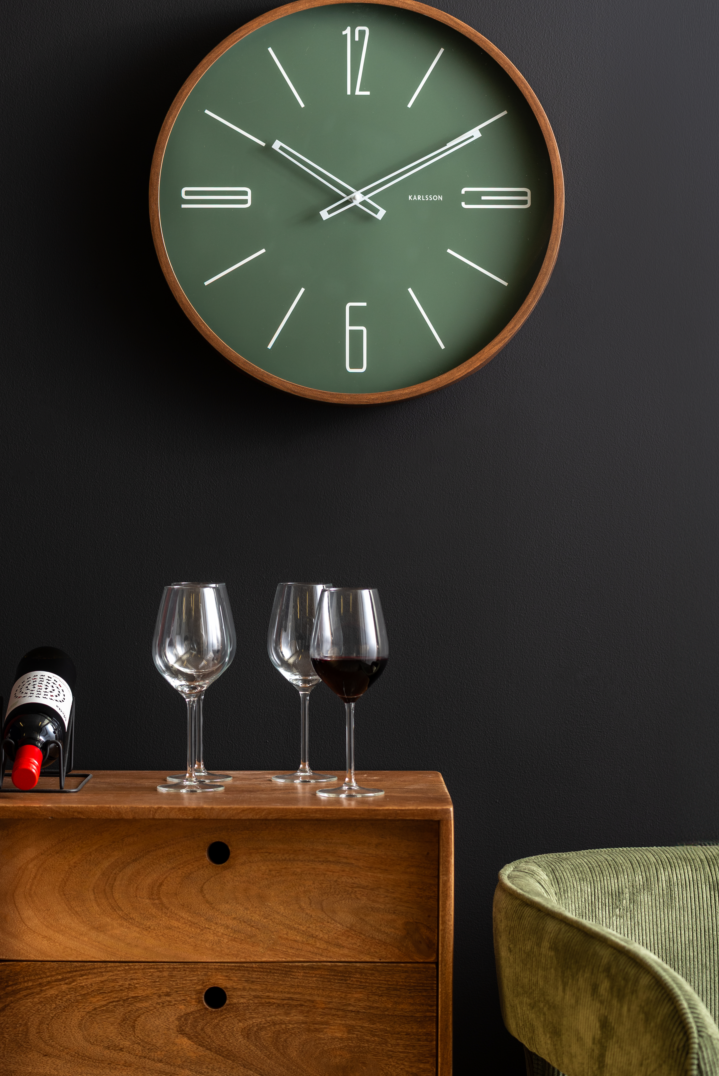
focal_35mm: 102
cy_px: 517
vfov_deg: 20.0
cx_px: 363
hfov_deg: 13.4
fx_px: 3053
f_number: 4.5
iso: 160
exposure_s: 1/125
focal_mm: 92
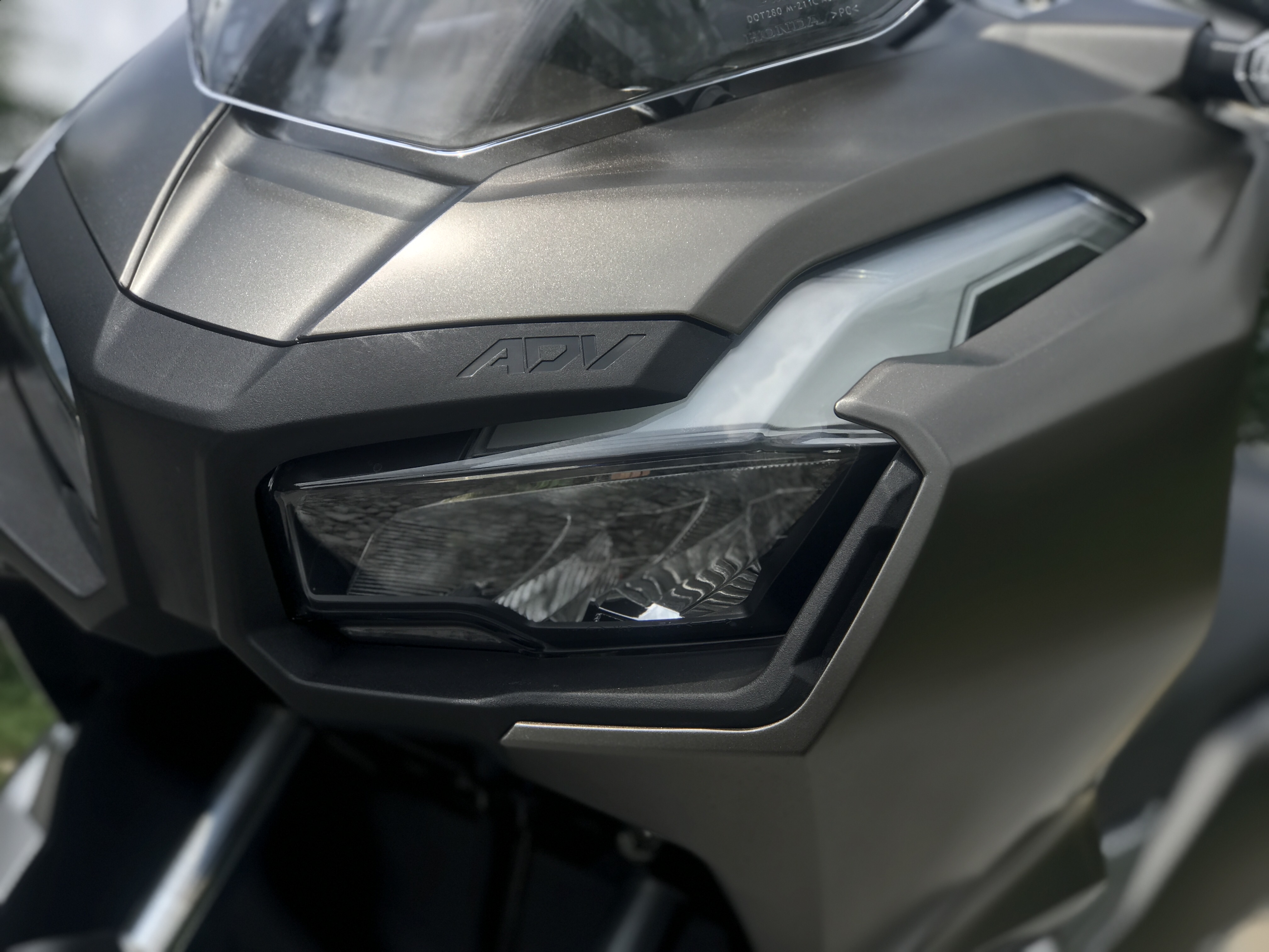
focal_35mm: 57
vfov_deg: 25.7
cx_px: 634
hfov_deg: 33.8
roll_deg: +0.8
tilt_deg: +5.3
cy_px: 476
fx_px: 2090
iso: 20
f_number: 2.8
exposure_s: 1/515
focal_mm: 6.6
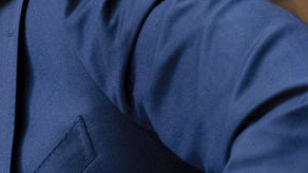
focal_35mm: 736
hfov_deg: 2.9
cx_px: -133
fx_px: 6009
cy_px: -49
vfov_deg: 1.6
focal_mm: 200
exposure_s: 1/400
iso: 2500
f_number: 2.8
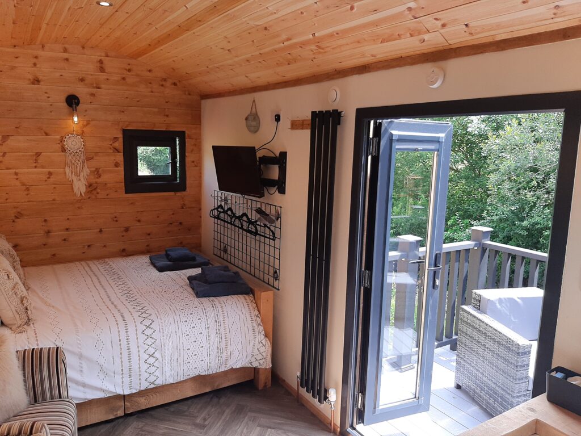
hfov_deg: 65.3
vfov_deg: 51.4
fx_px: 453
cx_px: 290
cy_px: 218
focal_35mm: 27
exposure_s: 1/241
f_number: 1.7
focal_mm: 3.93
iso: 40
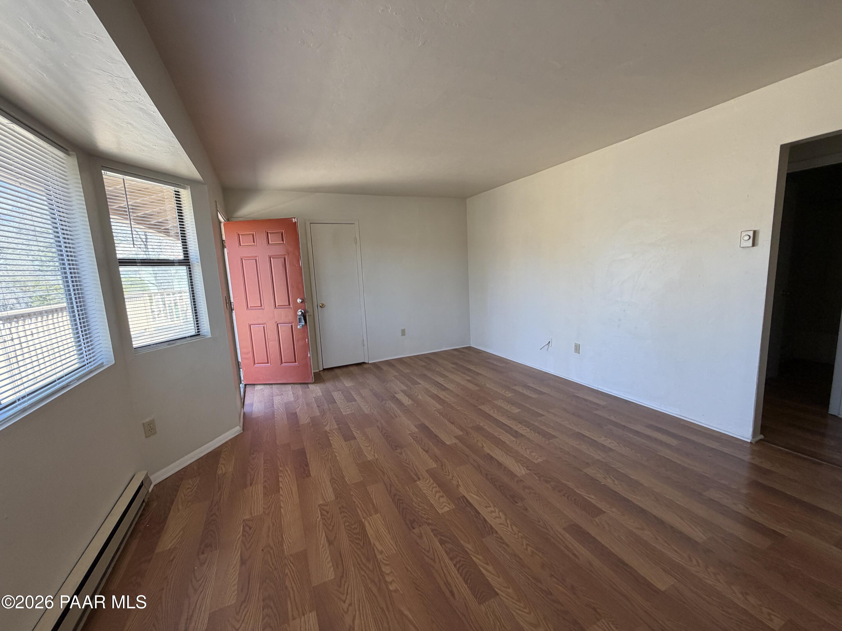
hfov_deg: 102.1
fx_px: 341
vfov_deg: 85.7
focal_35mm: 14
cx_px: 421
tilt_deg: -8.0
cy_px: 316
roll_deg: +3.1
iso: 125
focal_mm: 2.22
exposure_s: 1/121
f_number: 2.2
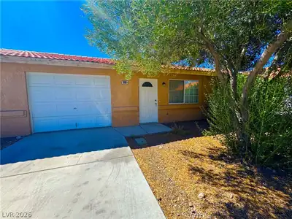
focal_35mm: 14
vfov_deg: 85.7
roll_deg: +1.0
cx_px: 146
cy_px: 110
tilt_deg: -5.3
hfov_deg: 102.1
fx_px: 118
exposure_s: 1/889
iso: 40
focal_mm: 2.22
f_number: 2.2
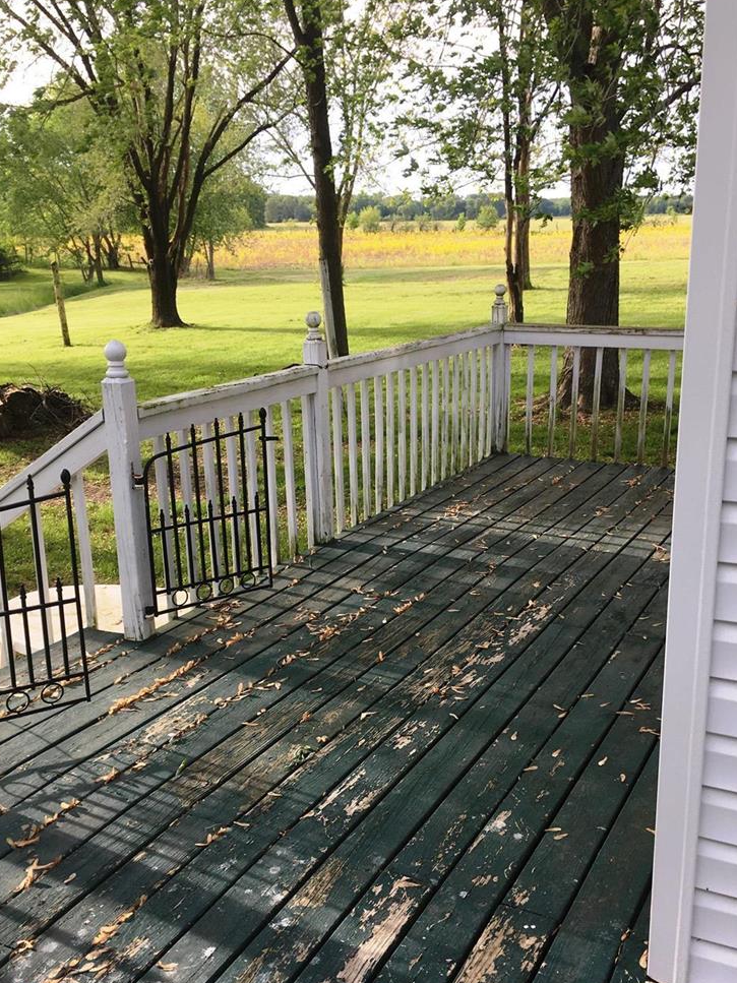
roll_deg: +1.3
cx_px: 376
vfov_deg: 51.2
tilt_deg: -19.2
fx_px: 1022
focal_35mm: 36
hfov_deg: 39.6
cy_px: 563
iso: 25
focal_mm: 4.15
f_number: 2.2
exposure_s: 1/308
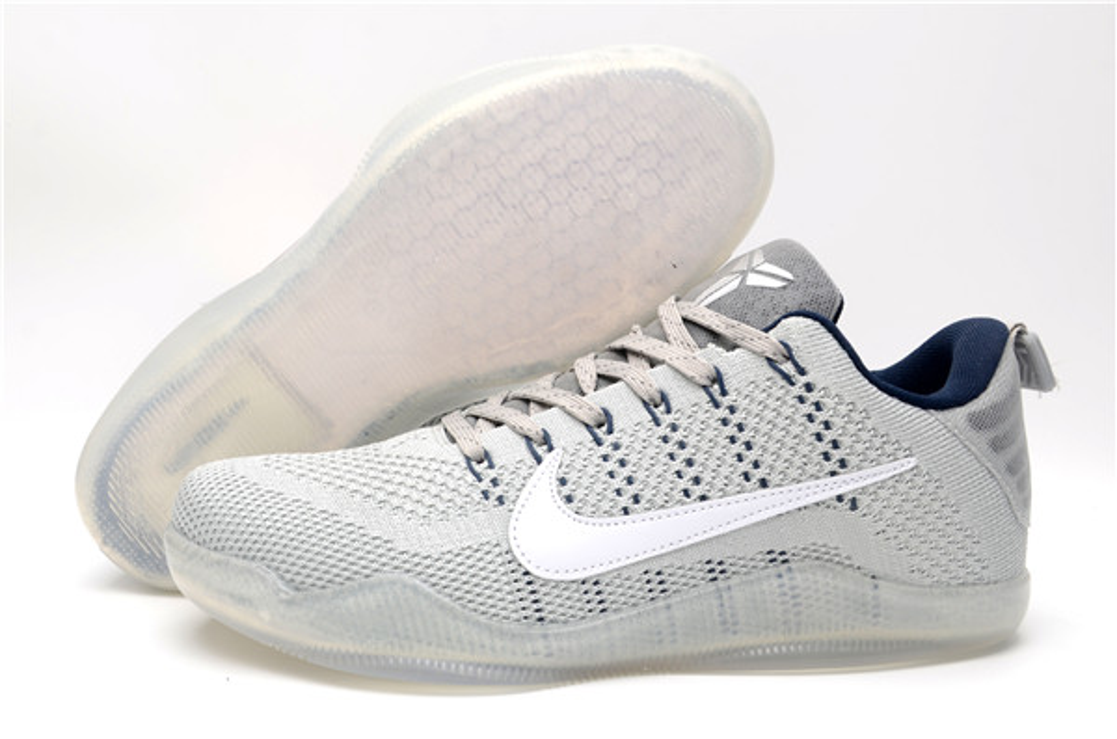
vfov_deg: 29.7
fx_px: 1393
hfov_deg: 43.7
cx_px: 558
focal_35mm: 45
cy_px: 370
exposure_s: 1/125
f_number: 8
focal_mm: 30
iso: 100
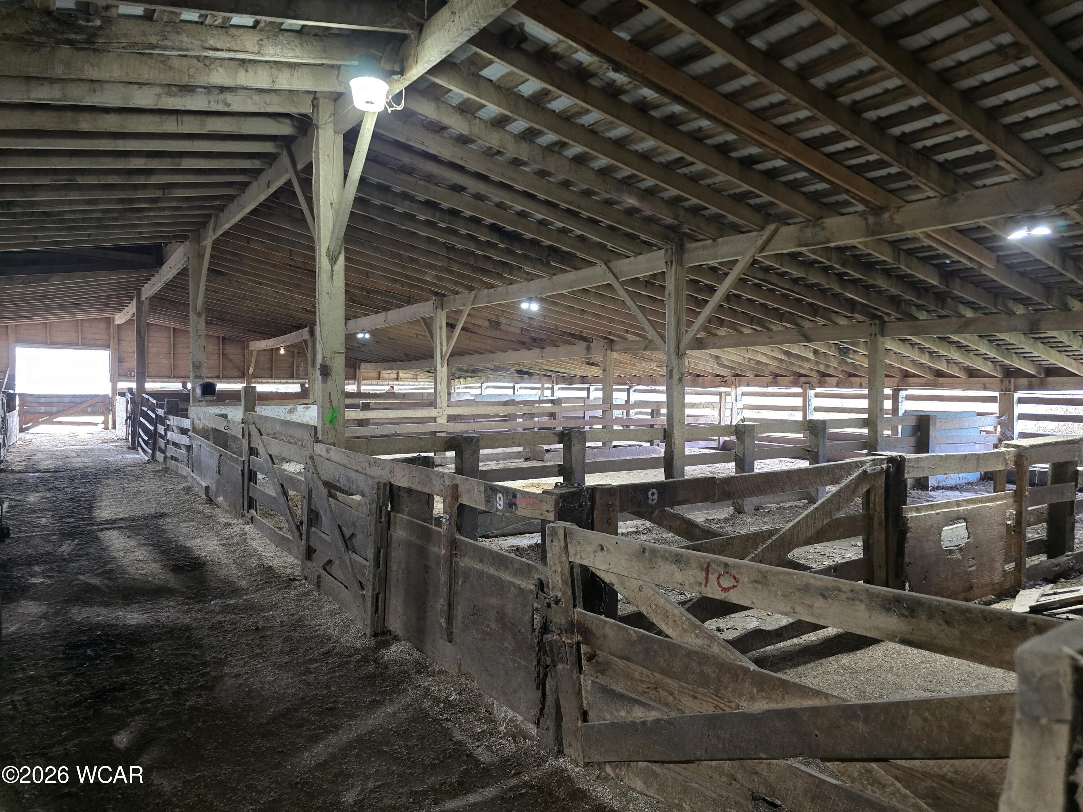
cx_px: 542
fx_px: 720
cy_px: 406
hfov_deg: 73.9
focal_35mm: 23
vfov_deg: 58.9
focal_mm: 6.3
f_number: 1.7
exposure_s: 1/60
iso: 640
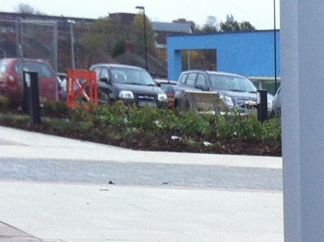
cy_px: 512
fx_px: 1551
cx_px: 650
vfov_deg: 8.4
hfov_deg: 10.9
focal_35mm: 166
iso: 80
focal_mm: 3.85
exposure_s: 1/132
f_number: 2.8
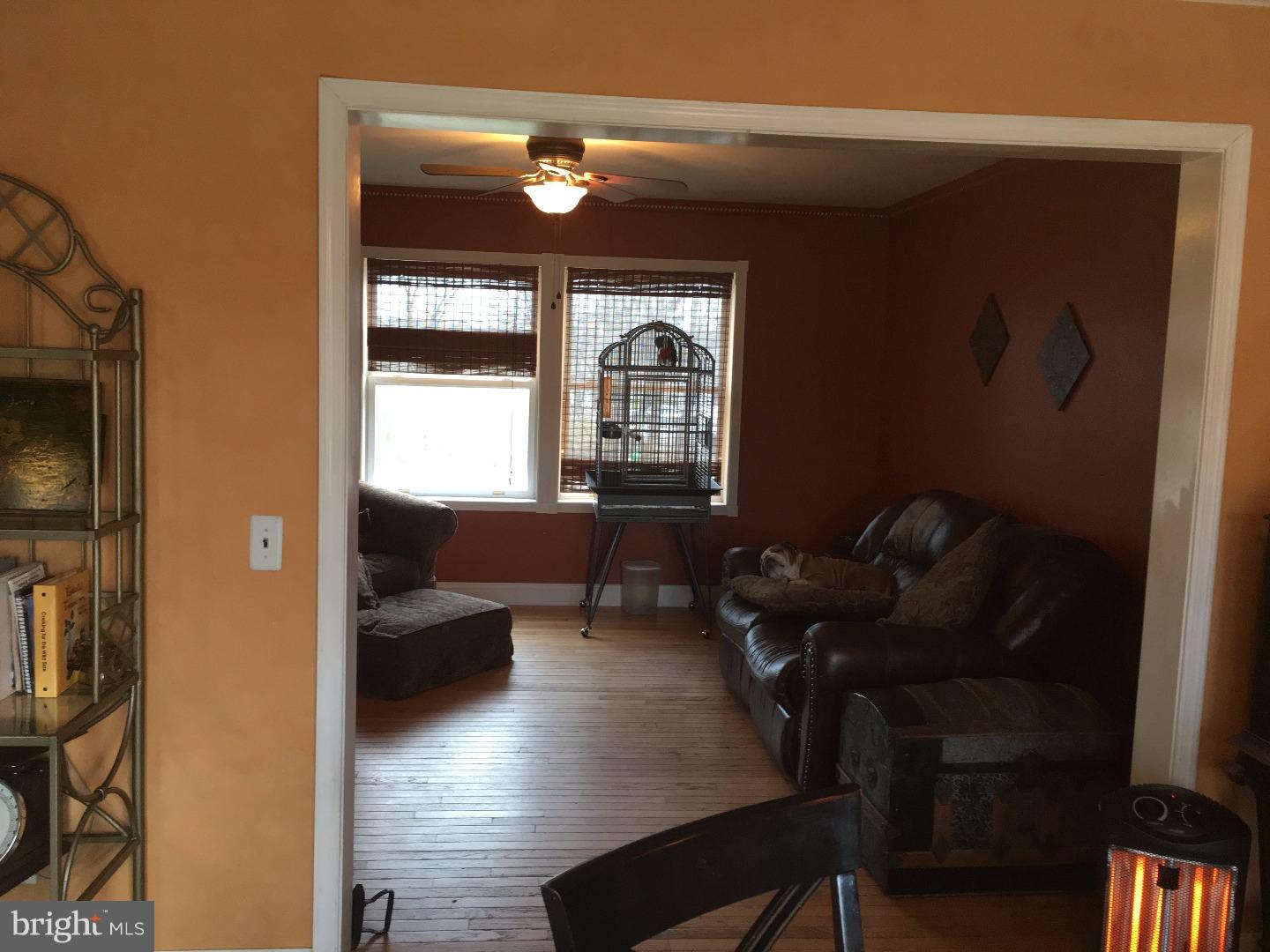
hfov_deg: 61.7
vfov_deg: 48.2
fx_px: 1064
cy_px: 476
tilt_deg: -4.7
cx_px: 635
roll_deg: -1.9
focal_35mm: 29
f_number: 2.2
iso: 125
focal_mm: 4.15
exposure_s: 1/30
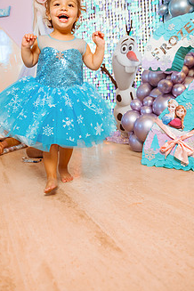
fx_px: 267
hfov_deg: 39.8
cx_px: 78
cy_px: 117
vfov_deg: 56.8
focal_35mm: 33
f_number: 3.5
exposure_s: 1/400
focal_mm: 24
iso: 800
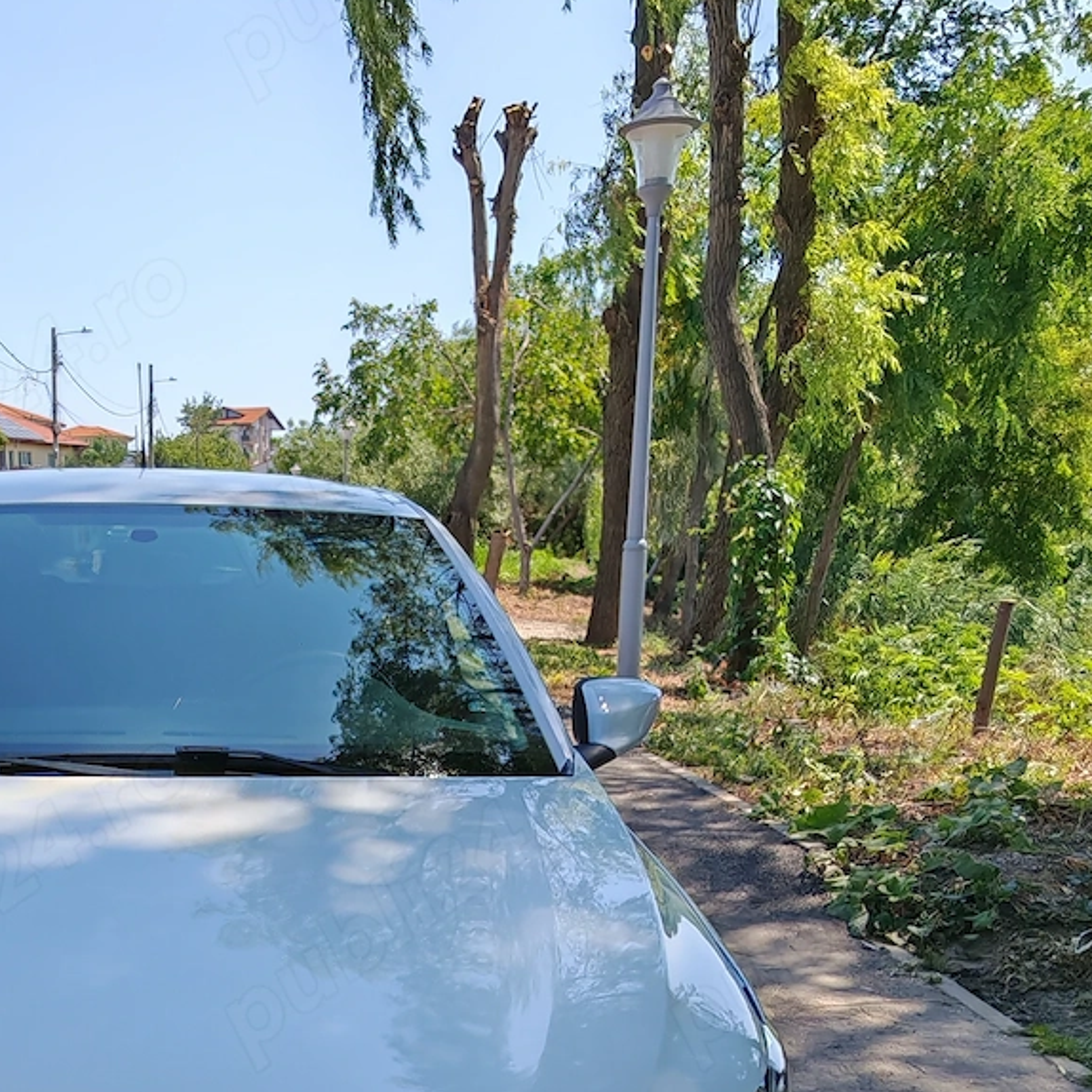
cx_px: 204
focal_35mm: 37
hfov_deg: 42.7
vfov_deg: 41.1
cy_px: 999
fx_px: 1321
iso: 50
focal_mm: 1.82
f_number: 2
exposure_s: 1/710
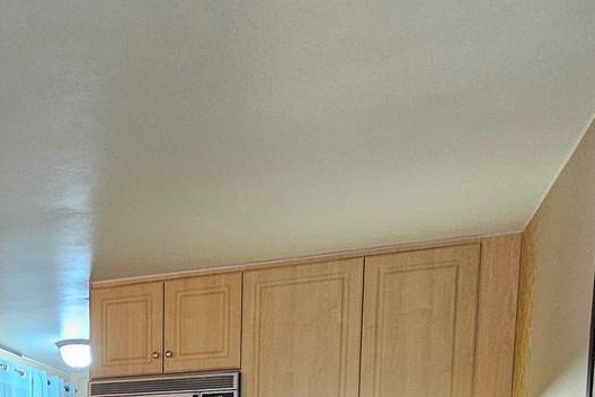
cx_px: 46
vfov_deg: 24.9
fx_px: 678
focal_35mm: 41
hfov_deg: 42.9
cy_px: 599
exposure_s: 1/30
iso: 500
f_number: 2.2
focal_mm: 2.2
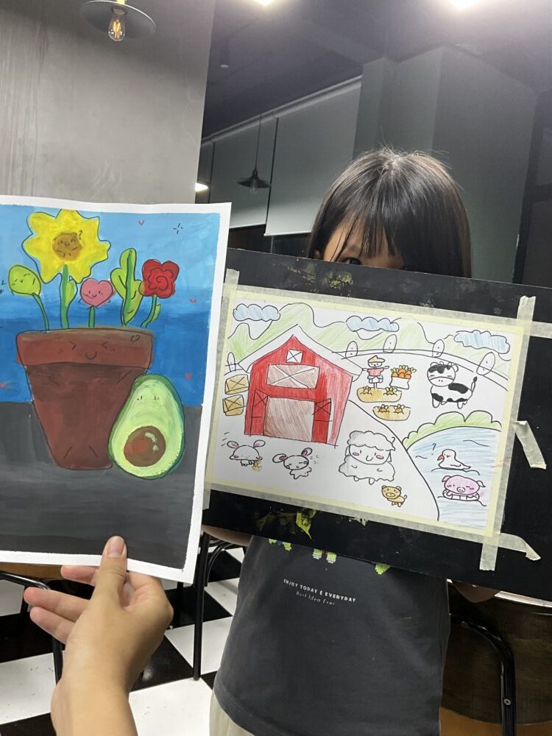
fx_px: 617
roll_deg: -6.1
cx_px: 276
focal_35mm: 29
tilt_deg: -3.9
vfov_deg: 61.7
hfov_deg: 48.2
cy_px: 368
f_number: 1.8
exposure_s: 1/50
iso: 40
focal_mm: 3
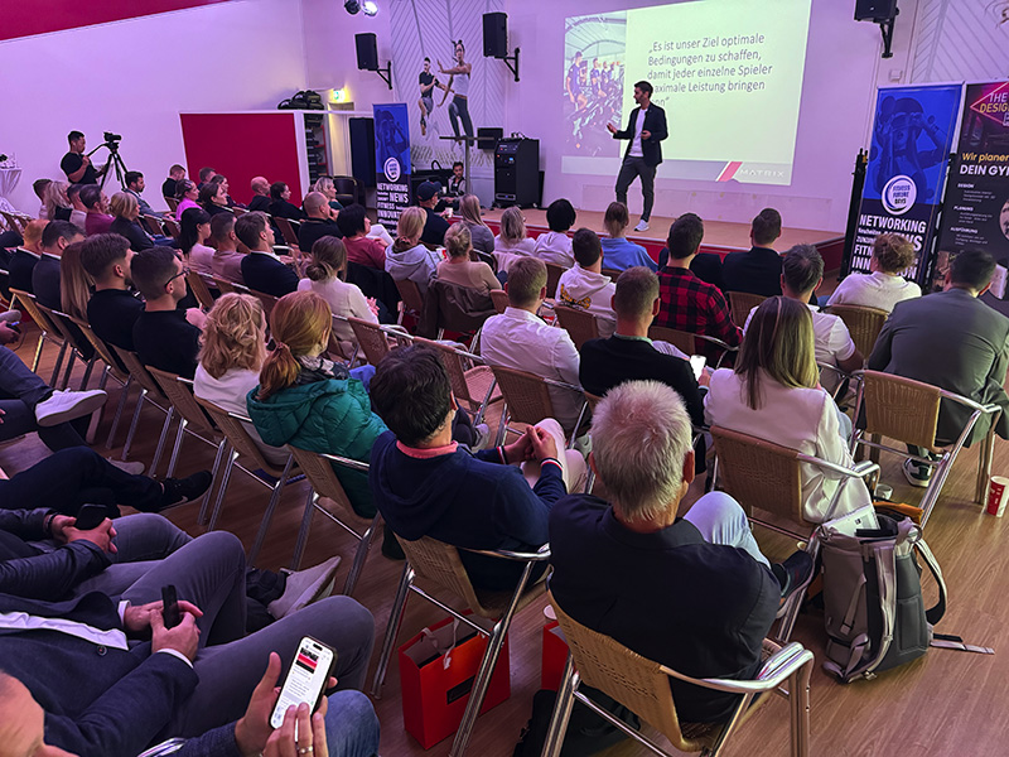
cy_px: 378
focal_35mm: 24
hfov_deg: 71.6
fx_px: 700
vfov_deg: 56.8
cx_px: 504
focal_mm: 6.76
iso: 800
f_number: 1.78
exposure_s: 1/40
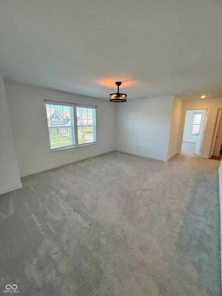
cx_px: 111
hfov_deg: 85.7
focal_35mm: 14
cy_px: 148
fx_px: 120
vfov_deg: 102.1
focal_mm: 2.22
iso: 100
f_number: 2.2
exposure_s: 1/120
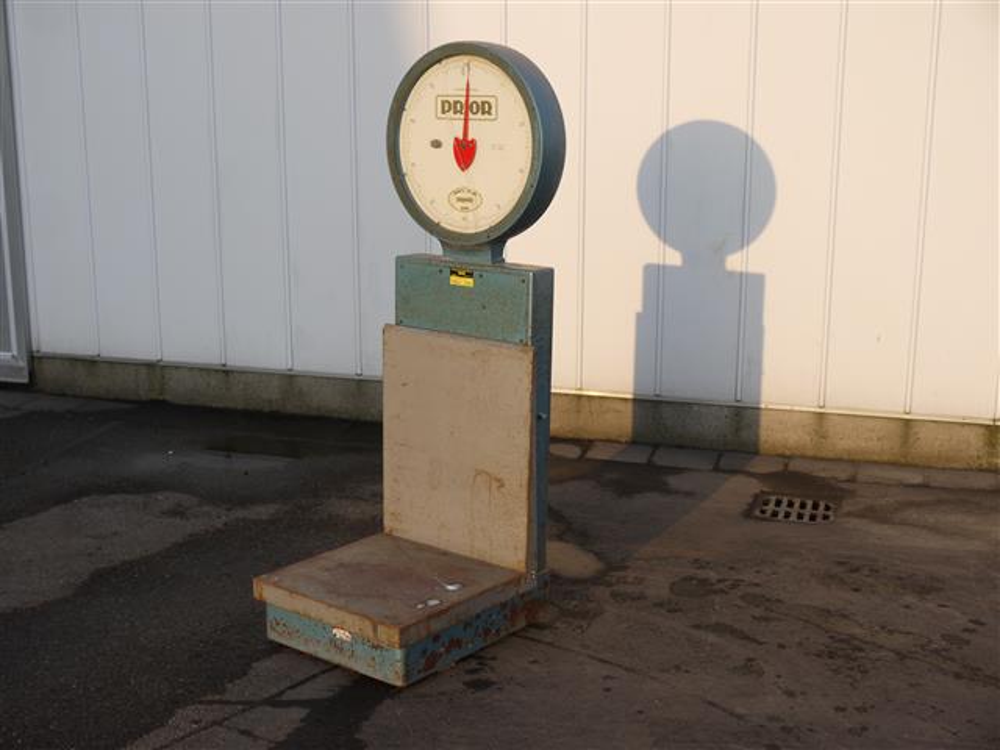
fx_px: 1387
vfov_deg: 30.3
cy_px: 375
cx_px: 500
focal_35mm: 48
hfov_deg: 39.7
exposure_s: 1/200
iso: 100
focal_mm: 24
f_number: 6.3
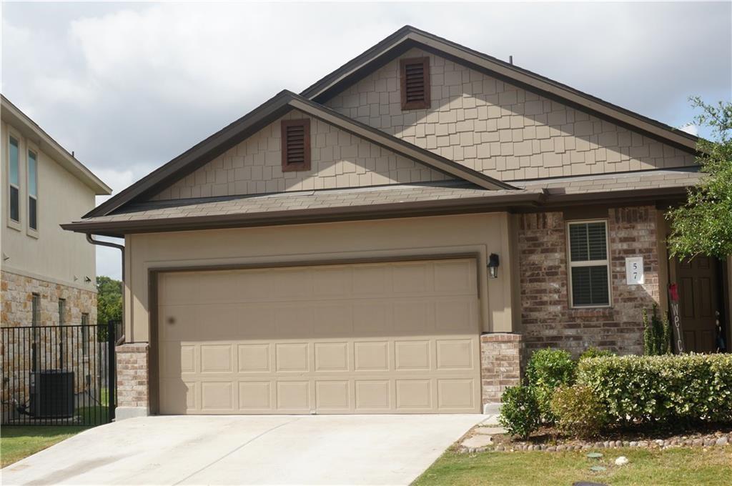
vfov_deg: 24.3
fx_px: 1127
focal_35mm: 56
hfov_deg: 36.0
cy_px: 243
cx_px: 366
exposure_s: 1/160
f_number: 16
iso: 200
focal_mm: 37
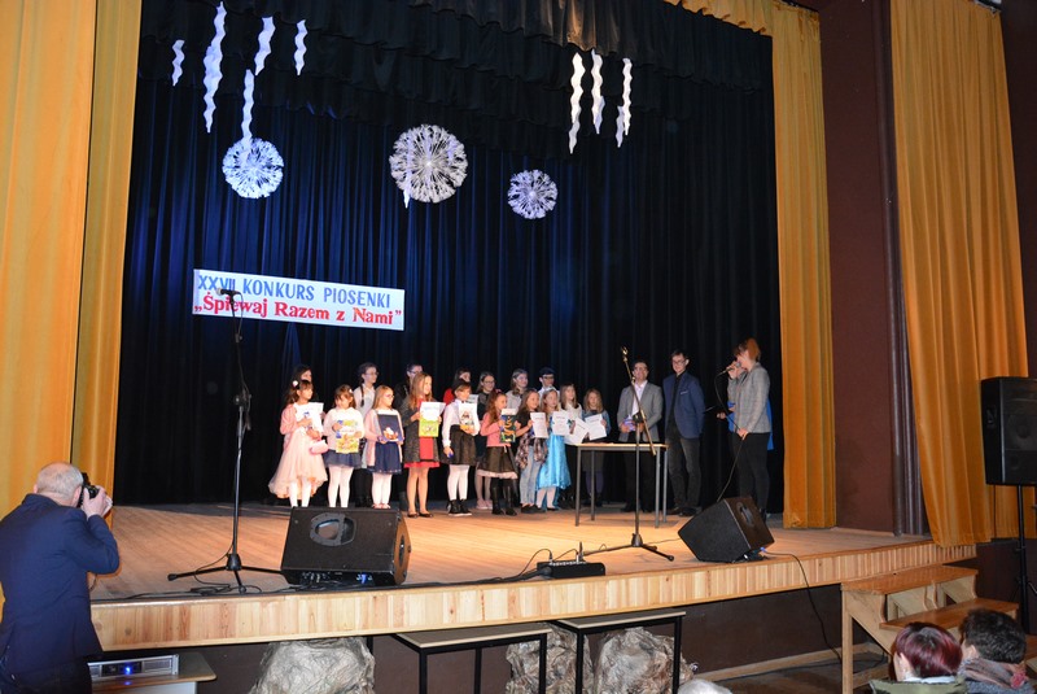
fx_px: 908
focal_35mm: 32
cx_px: 518
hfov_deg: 59.4
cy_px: 347
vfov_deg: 41.8
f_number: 3.8
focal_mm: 21
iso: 3200
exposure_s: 1/60
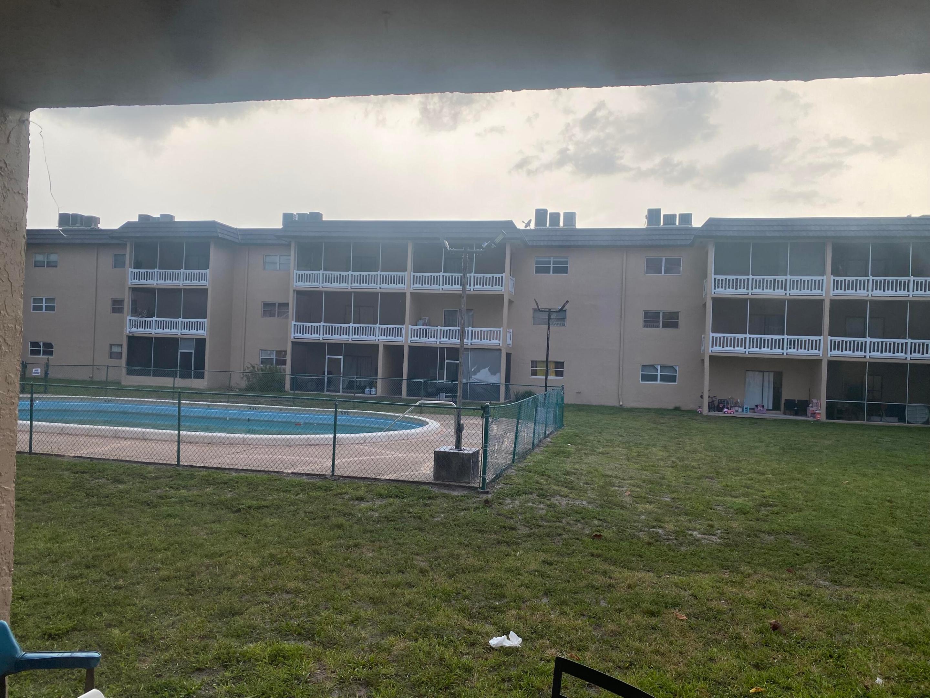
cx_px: 465
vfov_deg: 53.1
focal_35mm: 26
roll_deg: -2.7
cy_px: 349
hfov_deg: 67.3
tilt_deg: -1.2
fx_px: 699
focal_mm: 4.25
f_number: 1.8
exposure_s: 1/326
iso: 32
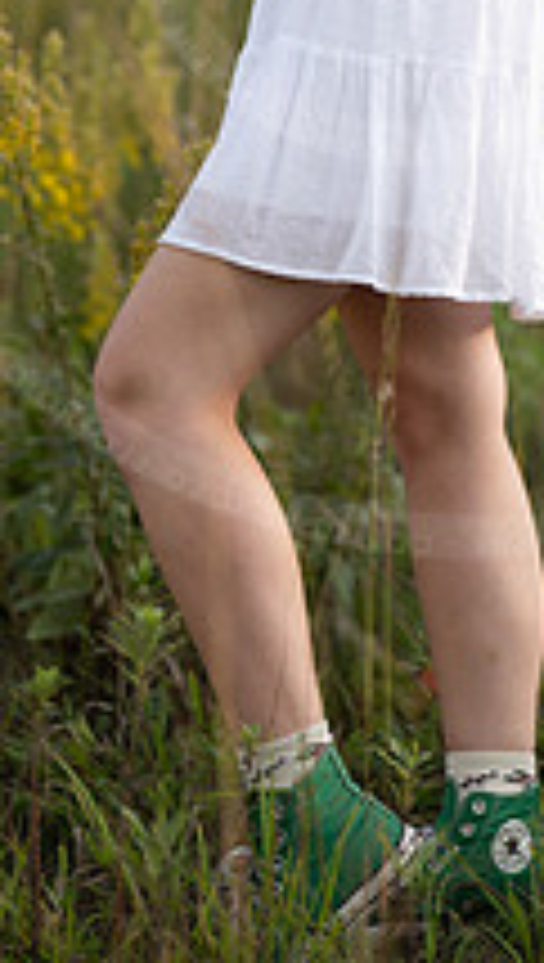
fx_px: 4777
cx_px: 423
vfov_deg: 11.4
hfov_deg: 6.5
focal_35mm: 187
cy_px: -27
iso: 100
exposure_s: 1/1600
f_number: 1.2
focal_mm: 85
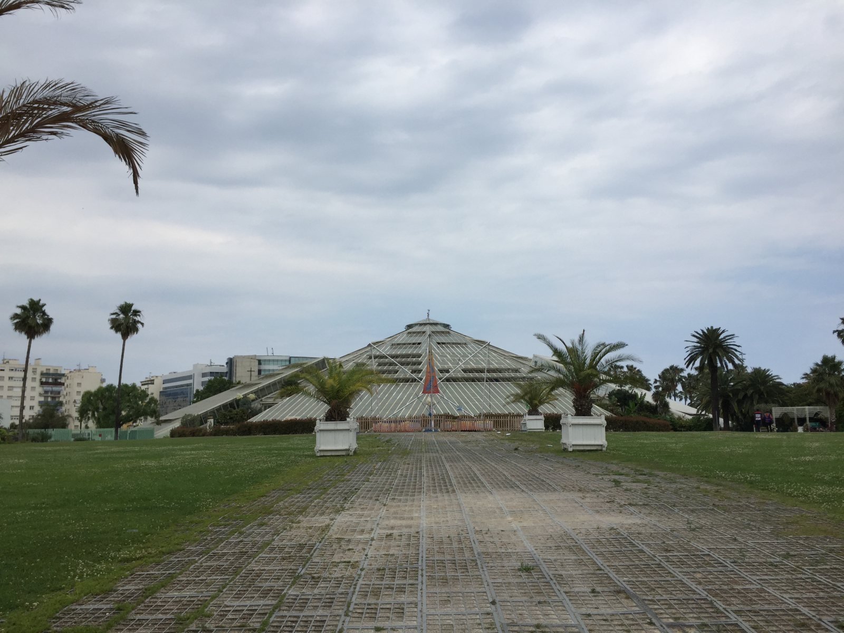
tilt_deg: +9.5
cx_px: 422
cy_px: 316
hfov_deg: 61.7
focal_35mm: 29
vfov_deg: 48.2
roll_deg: -0.1
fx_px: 707
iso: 32
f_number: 2.2
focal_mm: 4.15
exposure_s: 1/2825
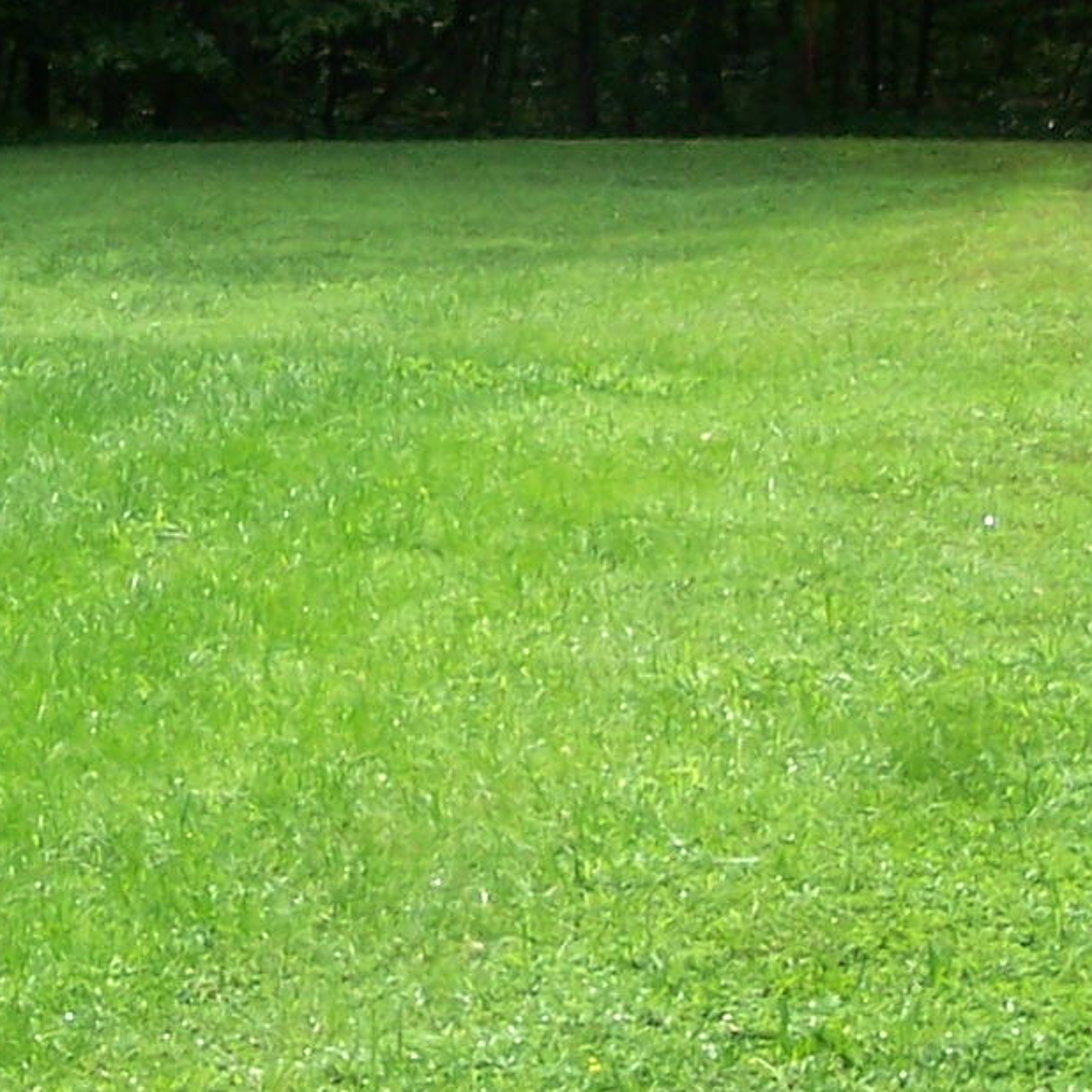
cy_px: 306
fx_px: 4997
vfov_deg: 12.4
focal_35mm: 140
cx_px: 330
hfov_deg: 12.4
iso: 80
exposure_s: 1/500
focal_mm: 6.3
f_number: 2.8
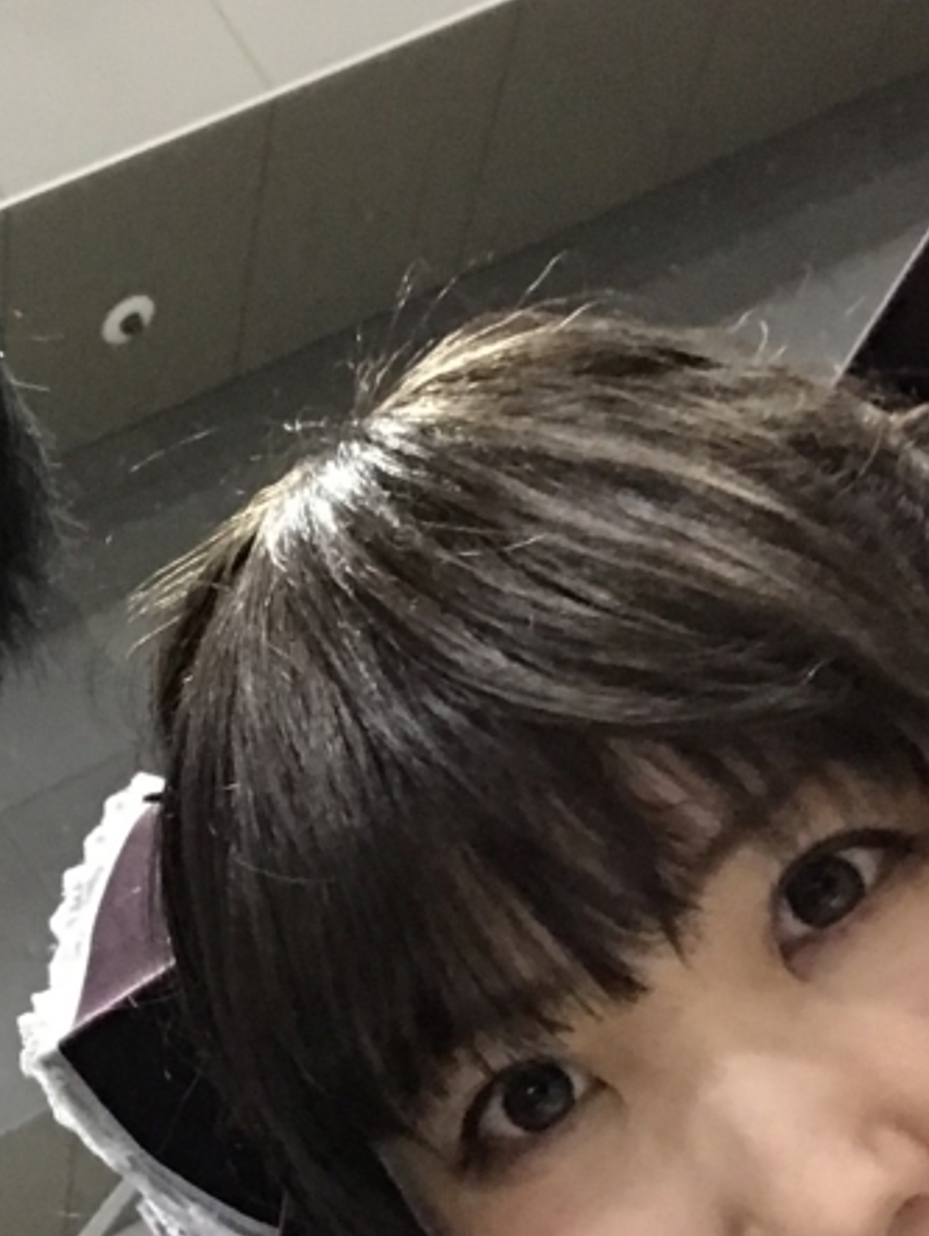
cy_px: 845
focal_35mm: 74
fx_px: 2644
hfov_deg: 19.6
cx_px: 105
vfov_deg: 26.1
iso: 200
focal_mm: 2.87
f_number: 2.2
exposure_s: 1/25
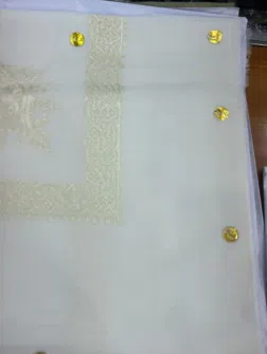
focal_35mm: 31
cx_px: 117
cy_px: 187
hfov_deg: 45.4
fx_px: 318
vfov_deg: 58.3
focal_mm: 5.7
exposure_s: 1/480
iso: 50
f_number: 1.5
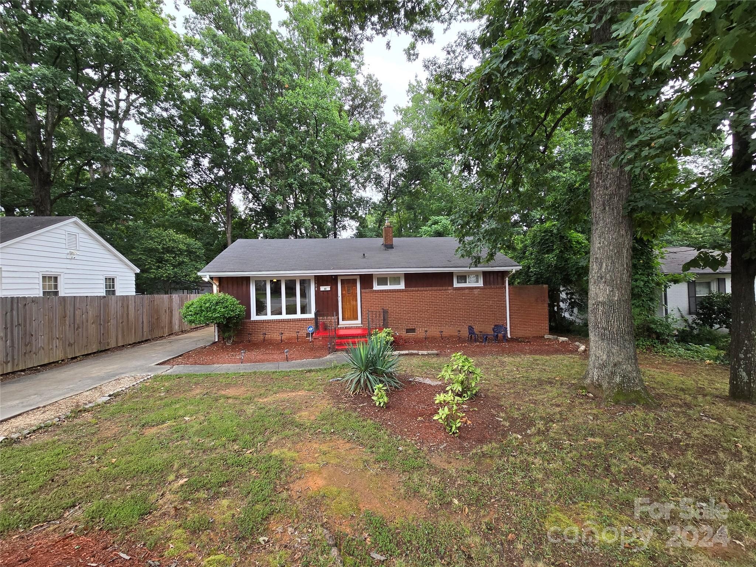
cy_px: 284
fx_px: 284
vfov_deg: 89.9
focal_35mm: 13
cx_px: 378
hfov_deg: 106.2
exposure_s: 1/359
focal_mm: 2.2
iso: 100
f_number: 2.2
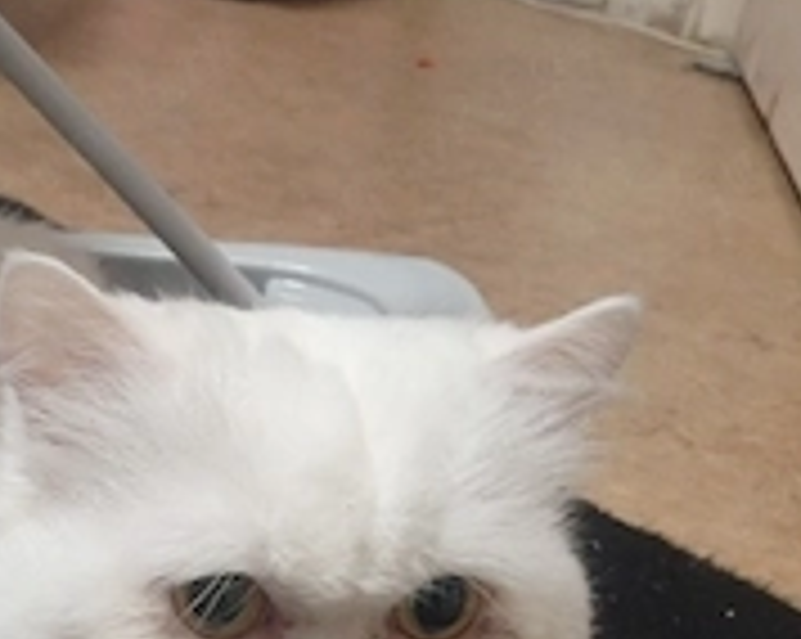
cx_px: 220
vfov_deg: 22.6
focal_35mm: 59
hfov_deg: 31.5
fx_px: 1397
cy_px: 864
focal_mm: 3.98
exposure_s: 1/20
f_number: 1.8
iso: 1483
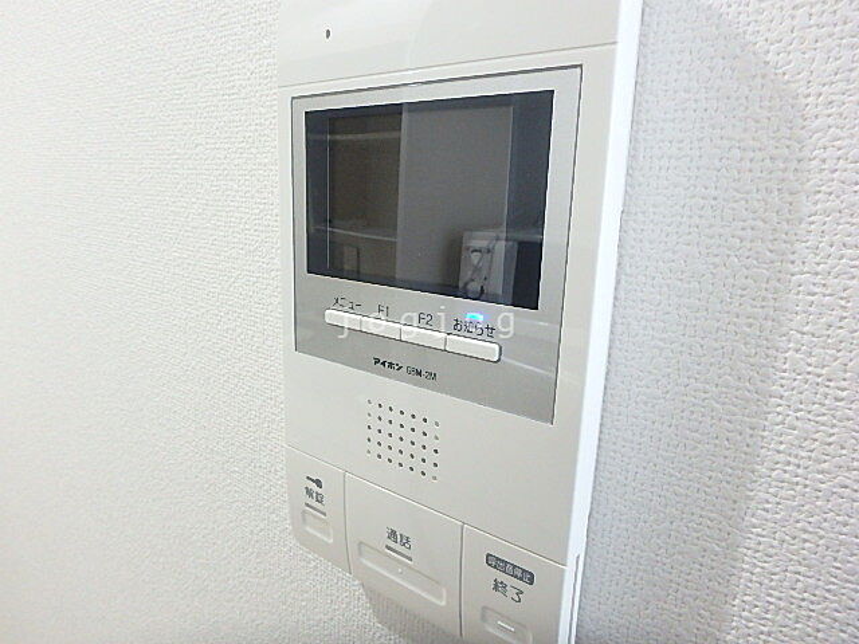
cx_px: 430
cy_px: 322
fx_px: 521
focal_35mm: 21
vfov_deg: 63.4
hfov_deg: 79.0
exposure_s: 1/30
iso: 640
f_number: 3.5
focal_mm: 3.7
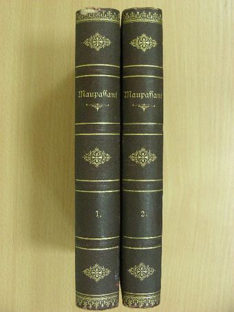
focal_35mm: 41
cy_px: 156
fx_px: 369
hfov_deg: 35.2
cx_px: 117
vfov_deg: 45.8
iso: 200
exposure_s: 1/10
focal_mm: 6.8
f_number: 3.5
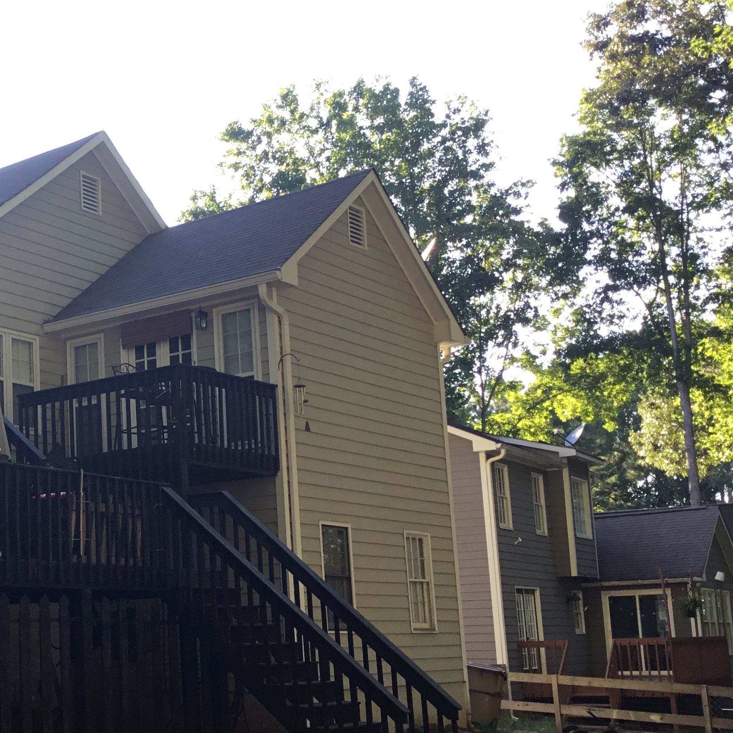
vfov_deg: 31.0
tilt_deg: +8.1
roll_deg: +2.4
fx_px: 1318
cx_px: 30
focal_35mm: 55
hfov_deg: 29.4
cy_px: 417
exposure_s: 1/120
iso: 25
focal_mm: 3.3
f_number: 2.4
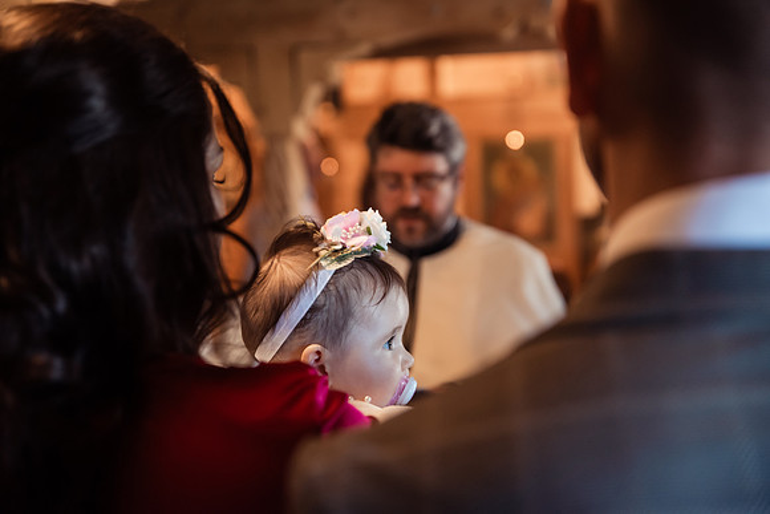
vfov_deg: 22.6
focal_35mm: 60
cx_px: 385
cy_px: 257
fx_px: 1284
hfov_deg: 33.4
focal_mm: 60
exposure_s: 1/100
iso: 2000
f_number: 2.8
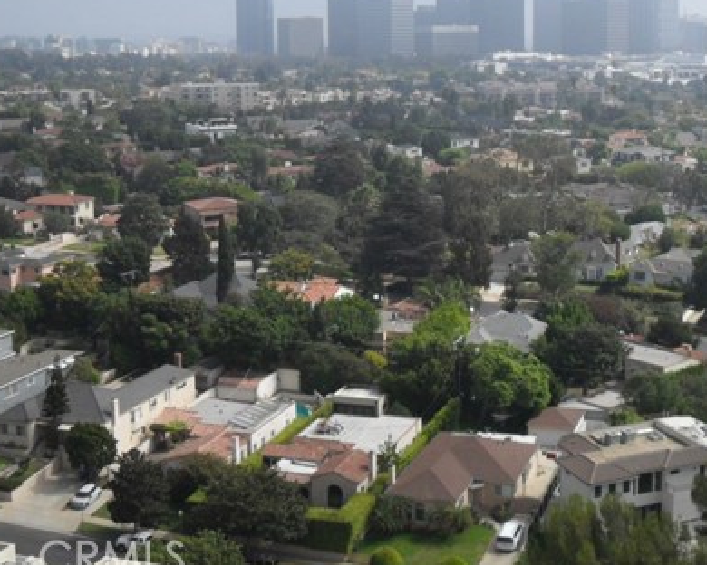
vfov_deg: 26.8
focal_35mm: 56
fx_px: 1172
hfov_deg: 33.1
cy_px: 148
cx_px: 499
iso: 100
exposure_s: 1/250
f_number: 8.9
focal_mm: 6.2
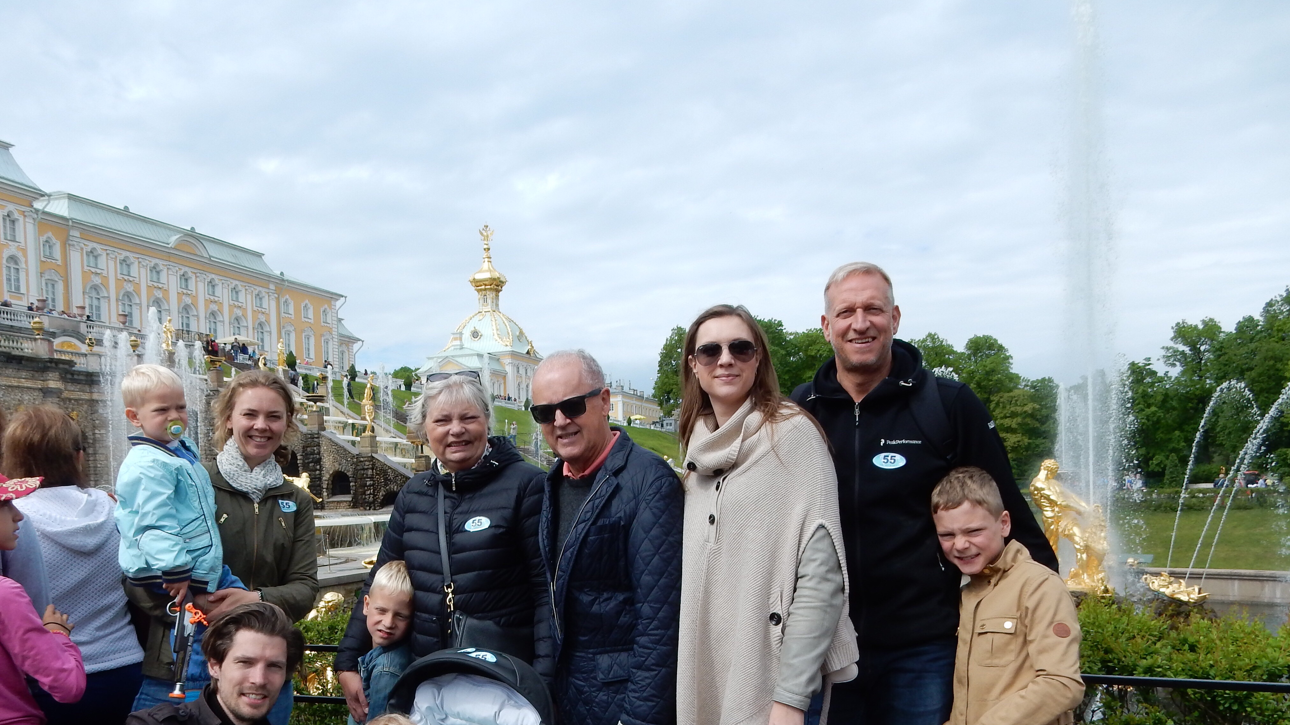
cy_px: 526
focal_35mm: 31
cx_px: 571
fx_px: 1060
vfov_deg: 37.0
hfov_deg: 62.4
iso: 125
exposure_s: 1/1250
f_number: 3.7
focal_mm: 4.5
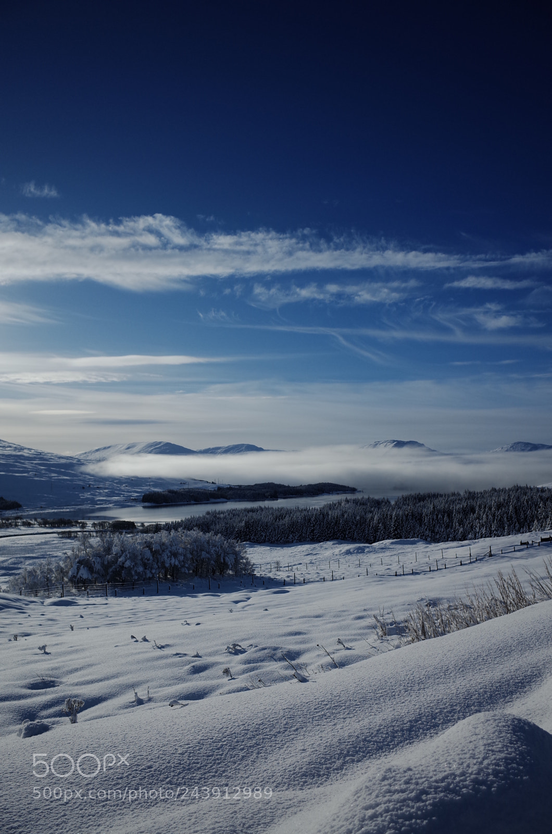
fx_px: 647
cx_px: 276
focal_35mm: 28
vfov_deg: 65.6
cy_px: 417
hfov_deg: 46.2
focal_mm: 18.3
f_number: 2.8
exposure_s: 1/2500
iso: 100
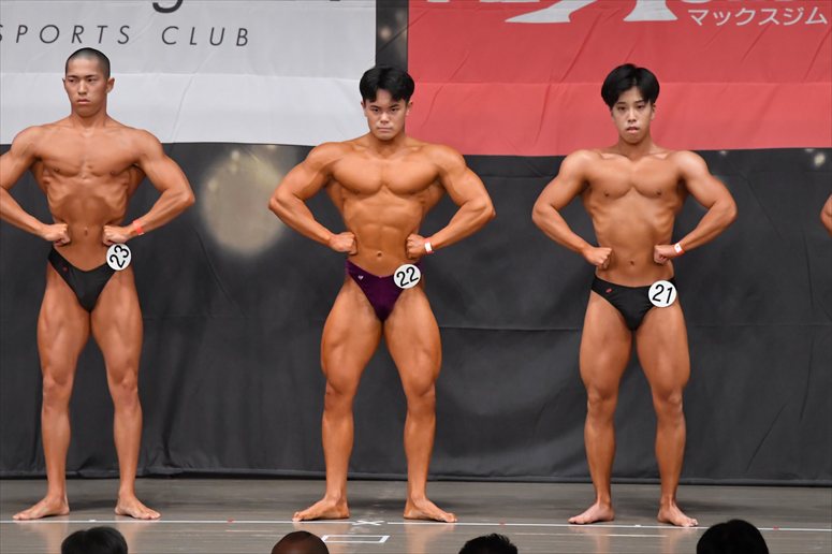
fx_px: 5013
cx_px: 416
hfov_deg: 9.5
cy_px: 277
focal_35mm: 217
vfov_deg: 6.3
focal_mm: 145
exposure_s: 1/400
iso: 5000
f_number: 5.6
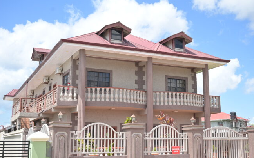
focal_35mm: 46
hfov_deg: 43.5
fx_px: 318
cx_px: 124
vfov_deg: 28.0
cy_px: 89
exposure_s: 1/320
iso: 100
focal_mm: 39
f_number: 5.6
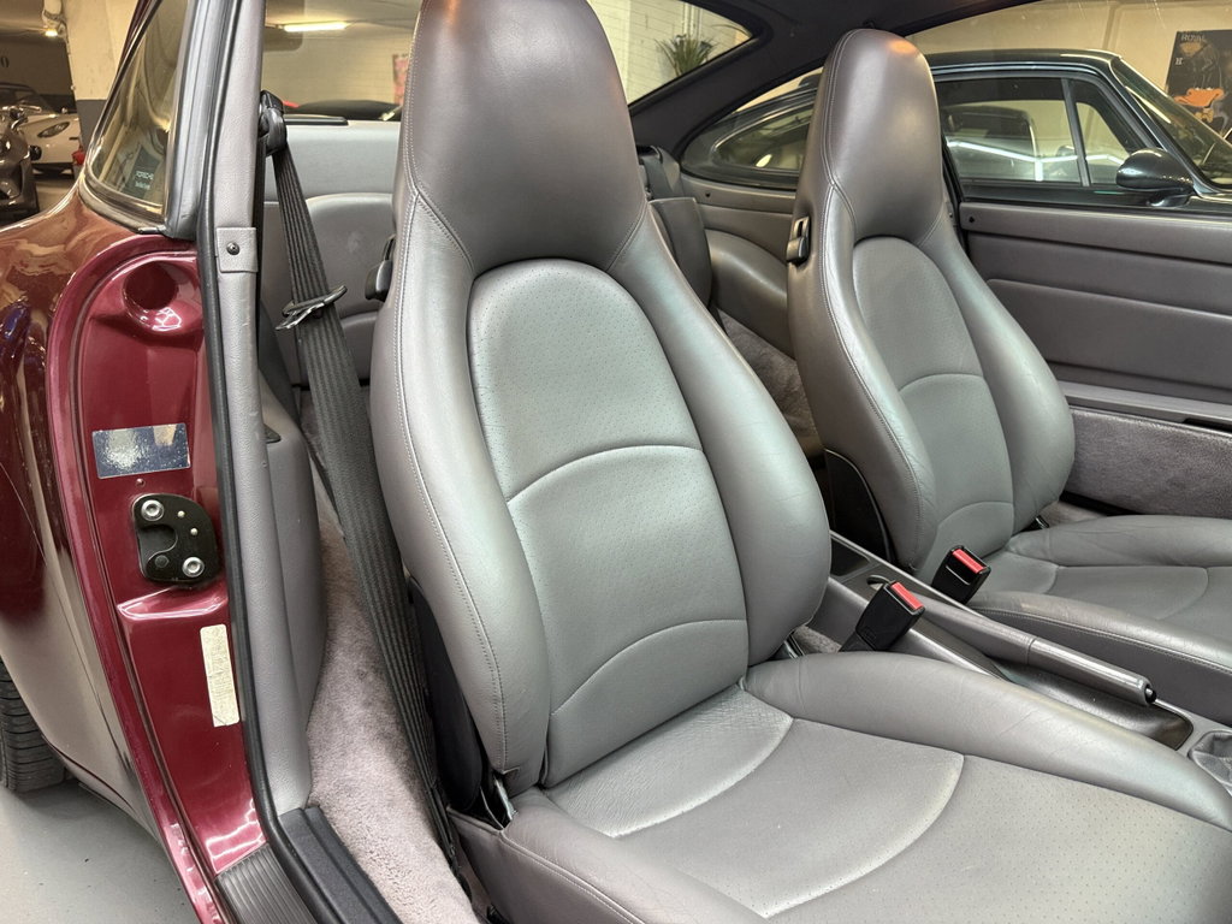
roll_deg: -2.9
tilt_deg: -19.3
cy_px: 462
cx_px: 616
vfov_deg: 56.8
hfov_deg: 71.6
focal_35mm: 24
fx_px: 854
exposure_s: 1/50
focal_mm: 6.76
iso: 250
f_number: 1.78
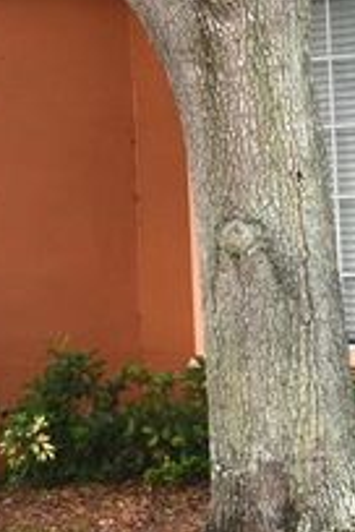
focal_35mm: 199
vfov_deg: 10.2
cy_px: -68
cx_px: 73
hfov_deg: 6.9
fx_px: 2943
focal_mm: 36
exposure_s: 1/125
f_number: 4.8
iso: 900
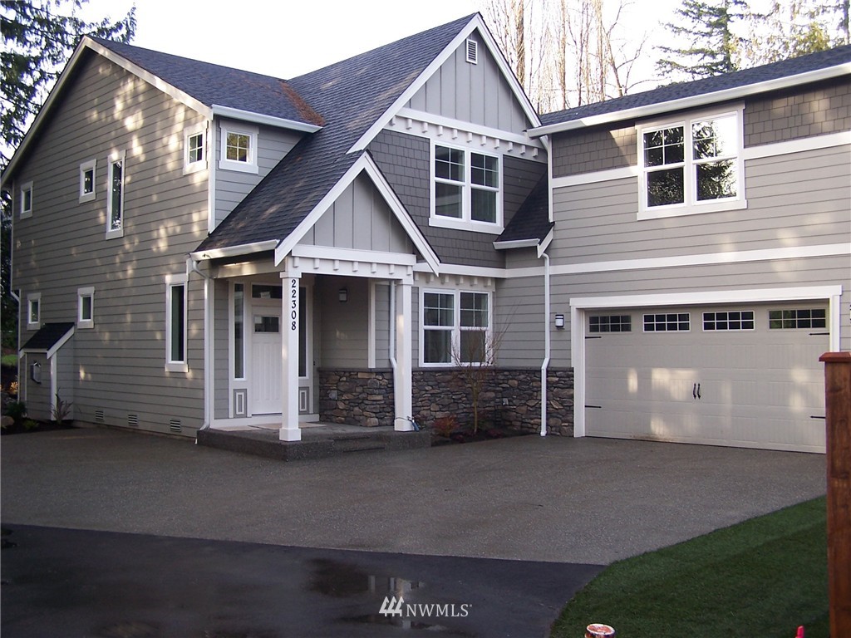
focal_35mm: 38
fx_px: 934
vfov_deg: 37.7
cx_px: 426
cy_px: 319
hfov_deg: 49.0
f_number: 2.8
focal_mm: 6.3
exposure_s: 1/90
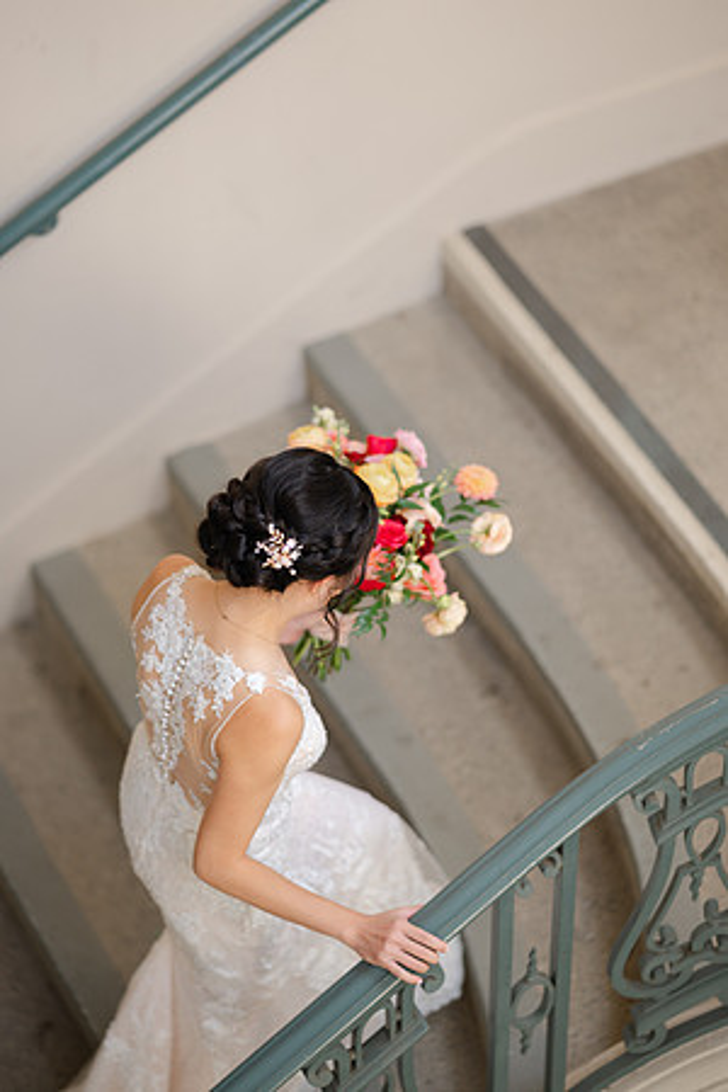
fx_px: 3185
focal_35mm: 105
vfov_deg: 19.5
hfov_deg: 13.0
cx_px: 364
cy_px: 546
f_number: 1.8
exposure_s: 1/125
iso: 80
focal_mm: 105
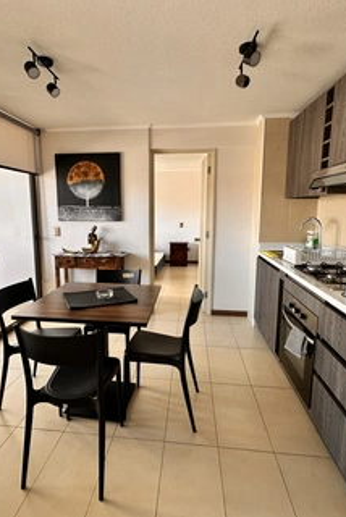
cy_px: 252
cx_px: 157
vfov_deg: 83.9
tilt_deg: -9.3
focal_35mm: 20
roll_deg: -0.2
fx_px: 288
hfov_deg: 61.9
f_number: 2.2
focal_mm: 2.22
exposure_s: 1/99
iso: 80
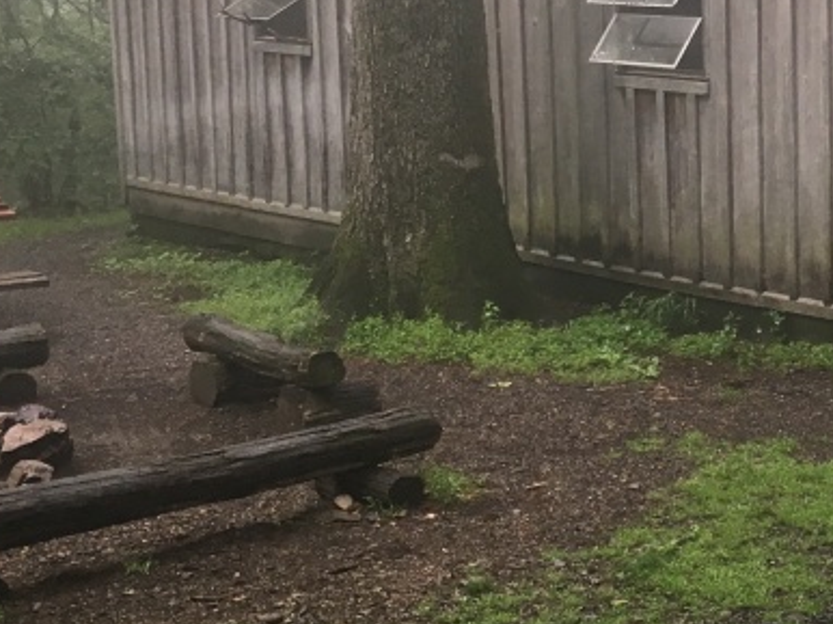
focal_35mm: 77
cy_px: 181
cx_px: 865
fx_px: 1852
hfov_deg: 24.0
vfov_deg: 19.0
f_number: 2.2
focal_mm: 4.15
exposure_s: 1/30
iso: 32
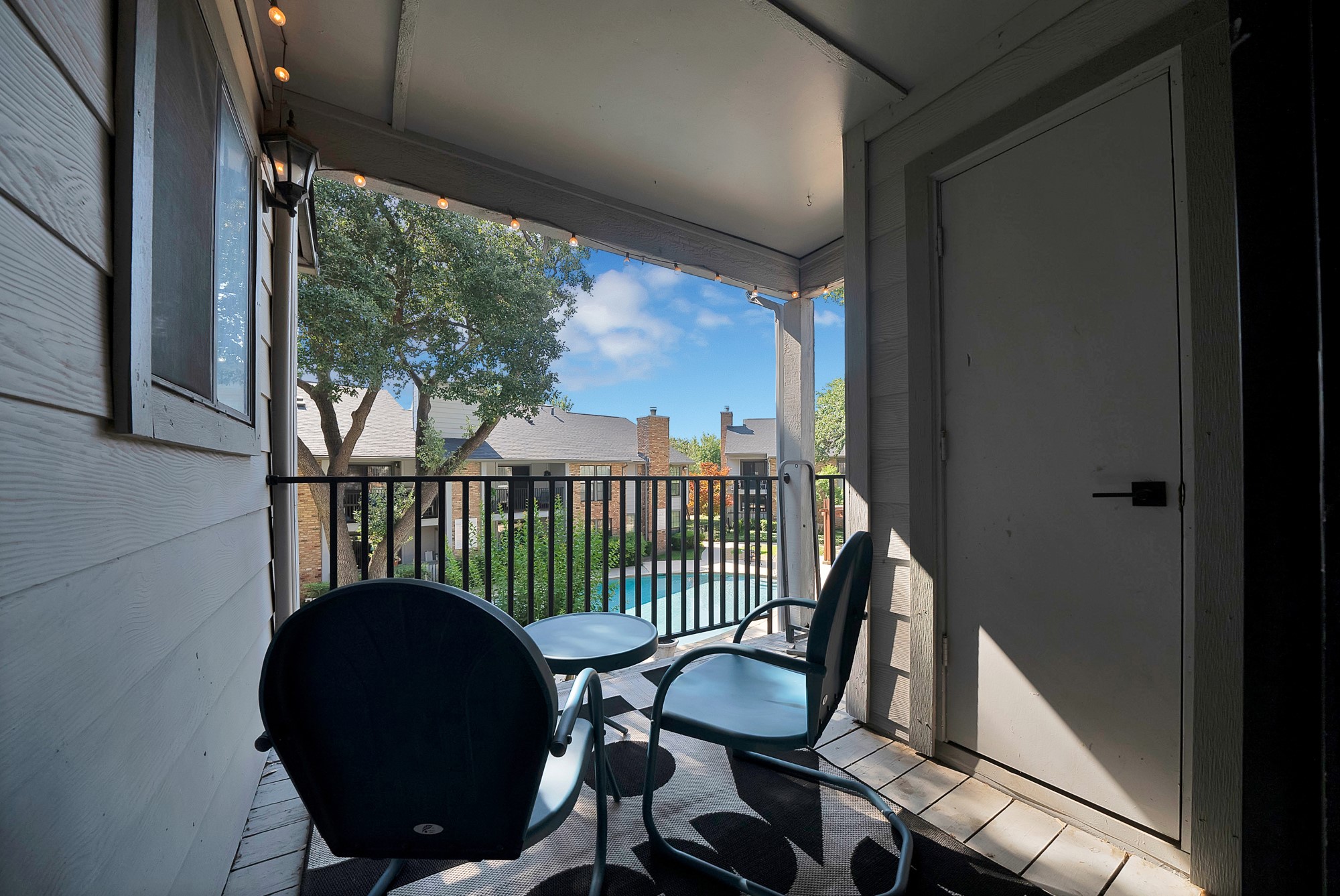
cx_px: 670
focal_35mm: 12
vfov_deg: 90.1
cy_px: 448
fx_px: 447
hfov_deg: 112.6
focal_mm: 12
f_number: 9
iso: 640
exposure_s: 1/200
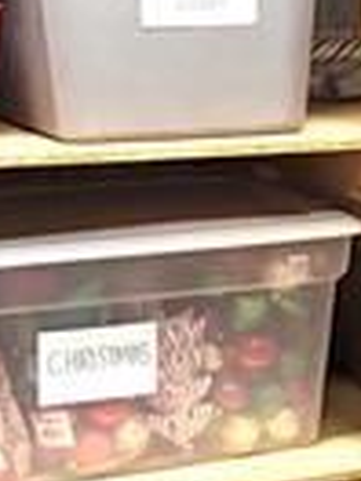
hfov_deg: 8.5
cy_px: 273
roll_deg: -2.9
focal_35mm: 151
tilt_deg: -9.2
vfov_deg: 13.1
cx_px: 1010
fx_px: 2100
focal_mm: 5.96
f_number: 1.6
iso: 500
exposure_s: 1/60
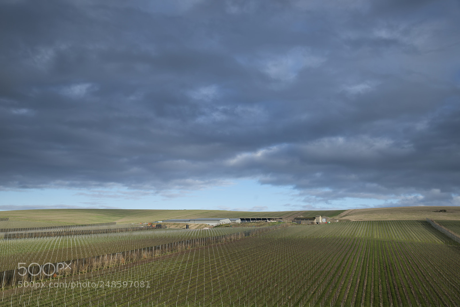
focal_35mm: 35
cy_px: 154
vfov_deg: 37.9
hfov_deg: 54.4
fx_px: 447
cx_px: 230
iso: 500
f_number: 8
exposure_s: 1/1000
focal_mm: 35
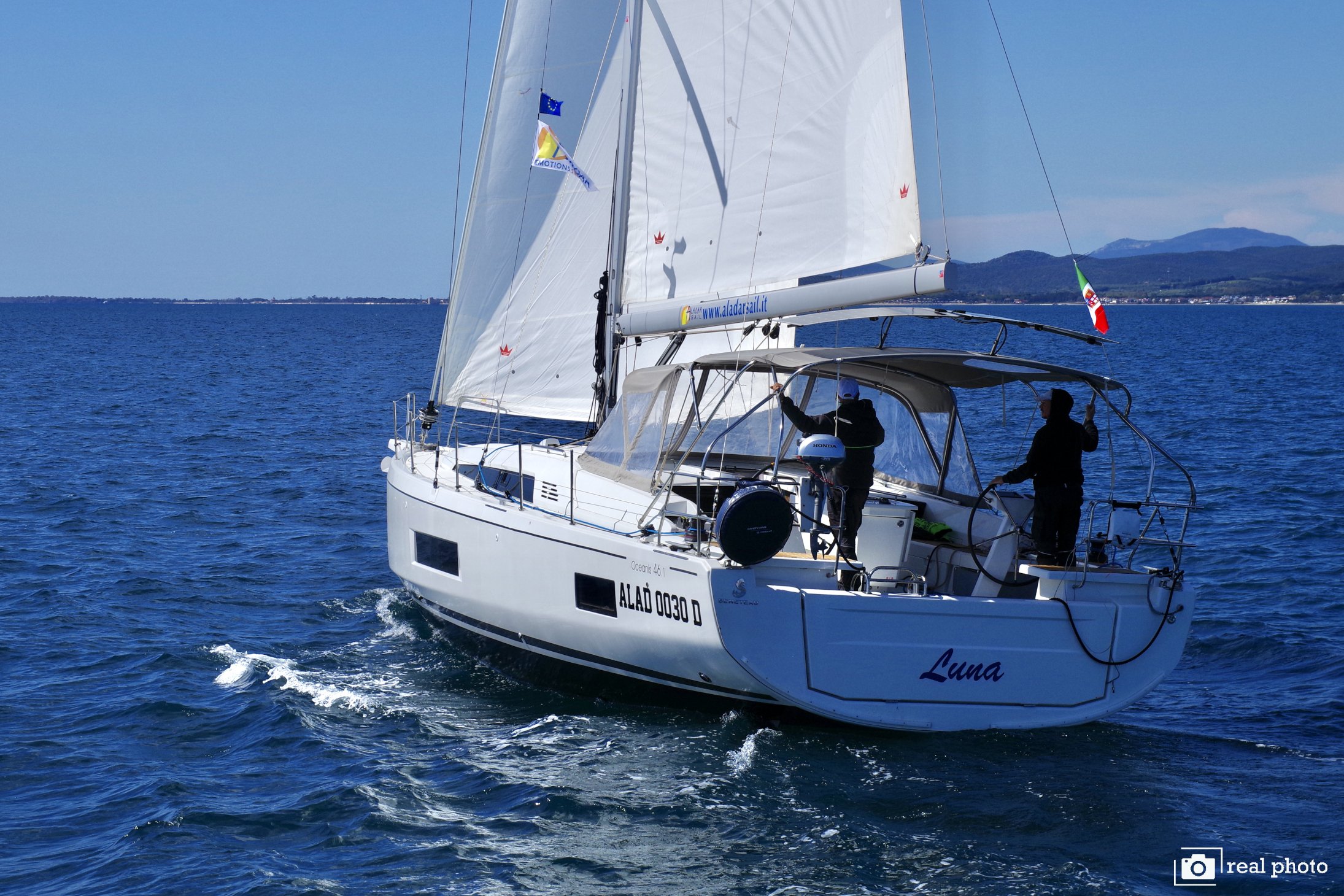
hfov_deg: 25.5
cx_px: 672
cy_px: 448
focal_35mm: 80
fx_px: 2968
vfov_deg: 17.2
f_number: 11
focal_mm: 53
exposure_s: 1/800
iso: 200
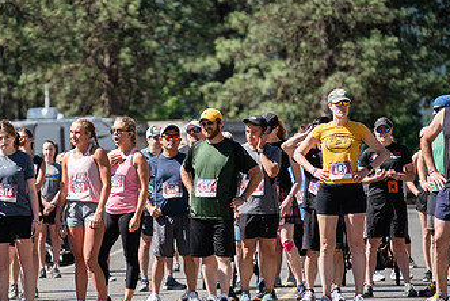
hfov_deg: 5.9
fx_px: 4366
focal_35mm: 349
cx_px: 119
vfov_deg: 3.9
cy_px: 170
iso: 100
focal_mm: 200
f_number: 4
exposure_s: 1/500
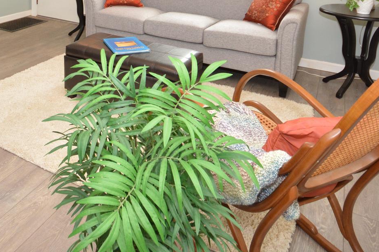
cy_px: -16
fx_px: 347
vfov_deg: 35.0
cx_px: 88
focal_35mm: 33
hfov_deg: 54.2
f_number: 7.1
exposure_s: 1/100
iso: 1000
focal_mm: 10
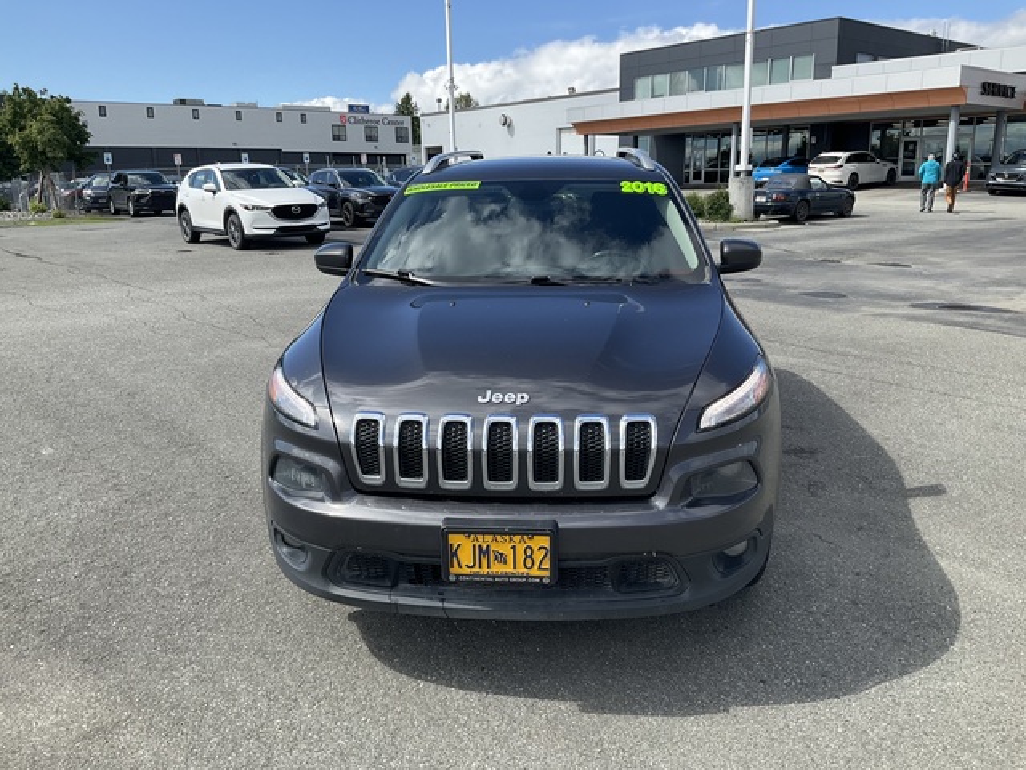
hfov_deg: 61.7
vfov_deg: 48.2
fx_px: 860
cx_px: 513
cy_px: 385
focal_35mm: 29
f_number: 1.8
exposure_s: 1/1279
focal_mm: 3
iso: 25
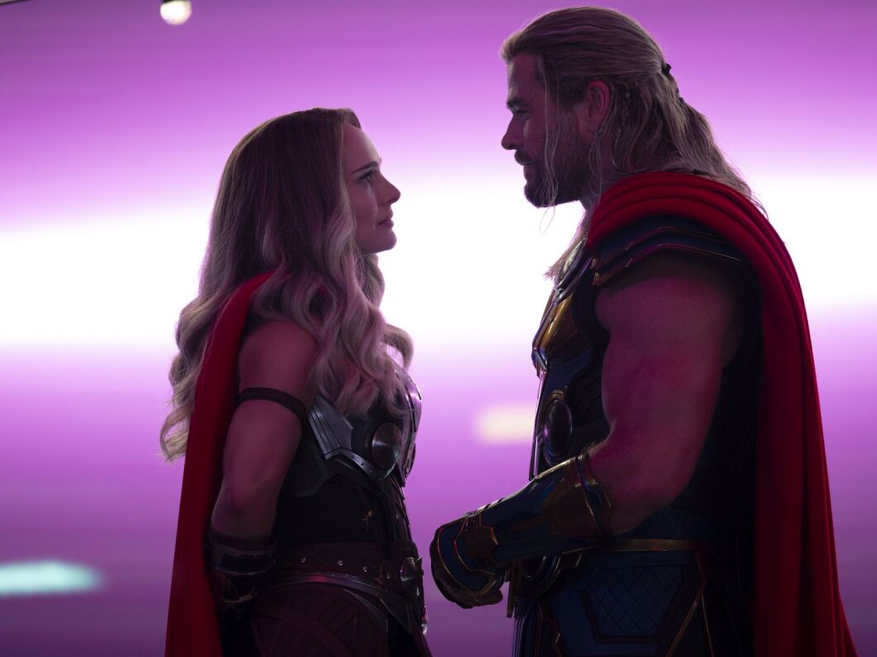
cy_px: 328
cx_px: 443
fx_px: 5522
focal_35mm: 218
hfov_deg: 9.1
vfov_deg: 6.8
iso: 1600
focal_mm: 200
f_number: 2.8
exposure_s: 1/160
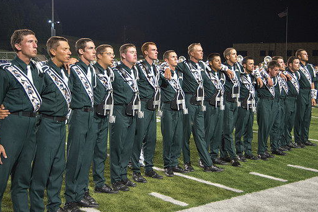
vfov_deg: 26.0
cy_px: 88
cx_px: 170
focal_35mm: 52
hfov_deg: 38.2
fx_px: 459
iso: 4500
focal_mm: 40
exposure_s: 1/160
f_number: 4.2
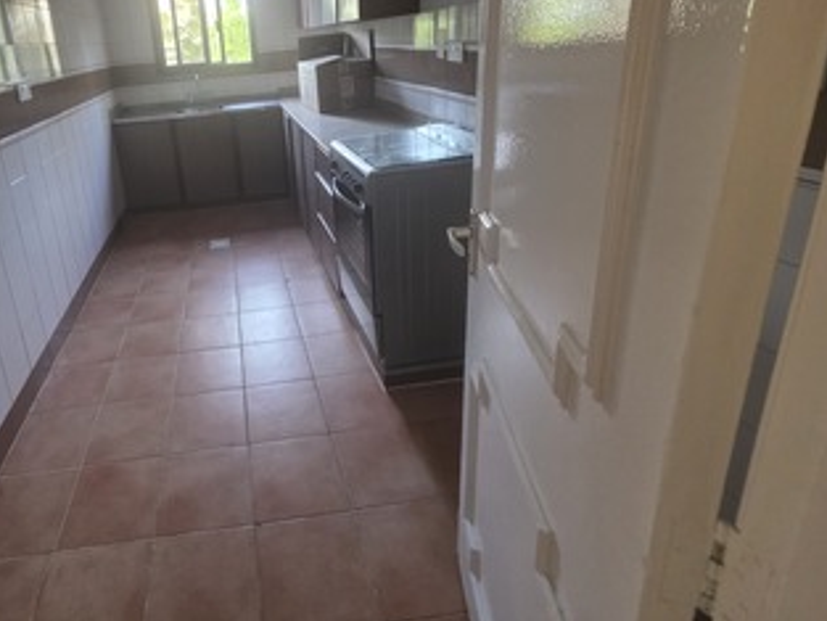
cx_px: 252
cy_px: 176
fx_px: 454
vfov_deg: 65.6
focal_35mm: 19
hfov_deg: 80.7
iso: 640
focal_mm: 2.2
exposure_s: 1/50
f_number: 1.9
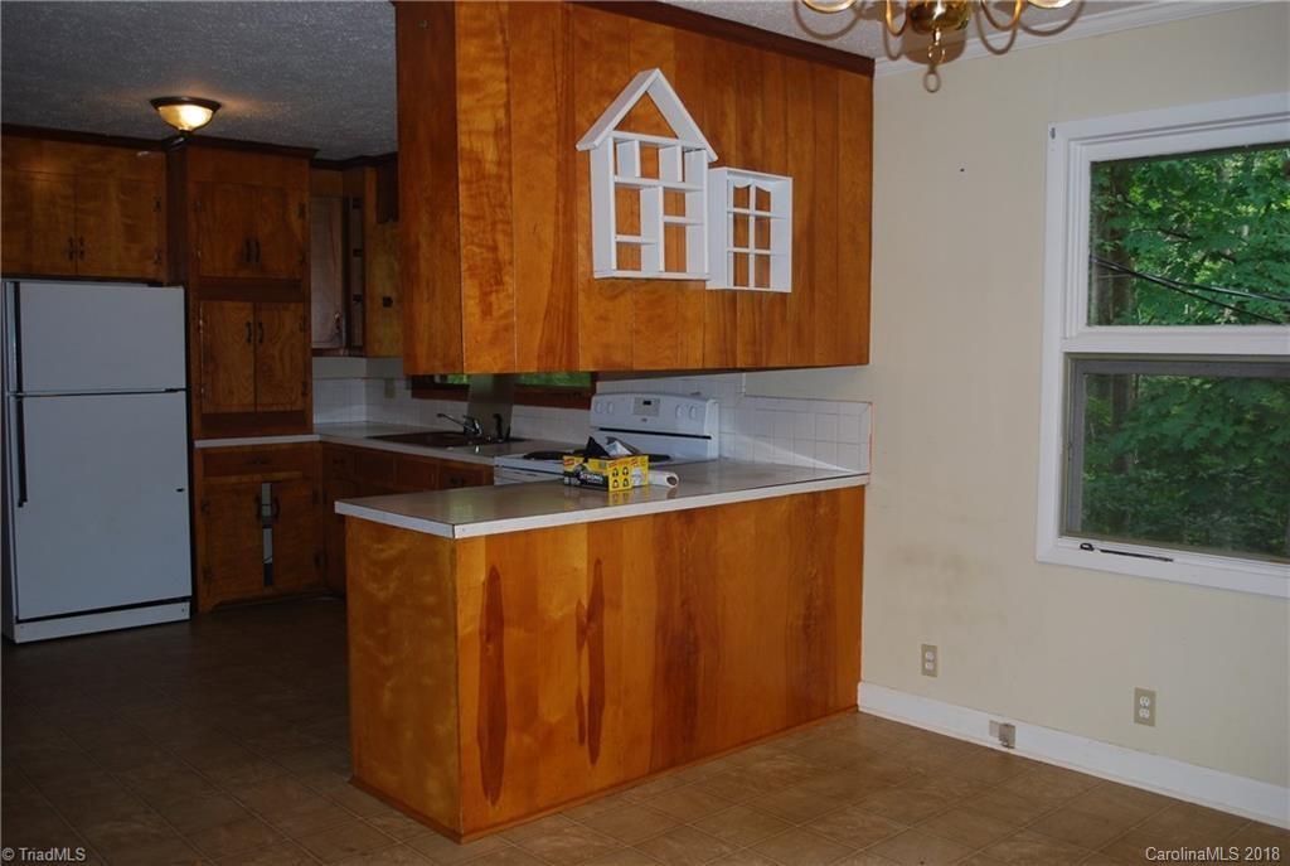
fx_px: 1185
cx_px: 645
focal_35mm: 33
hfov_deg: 57.1
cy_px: 433
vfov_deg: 40.1
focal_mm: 22
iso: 200
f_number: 4
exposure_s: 1/60
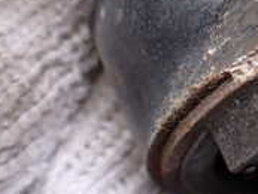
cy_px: -81
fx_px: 776
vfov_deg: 13.6
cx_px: 312
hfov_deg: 17.9
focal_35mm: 104
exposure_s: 1/125
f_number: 2.3
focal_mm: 5.4
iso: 160
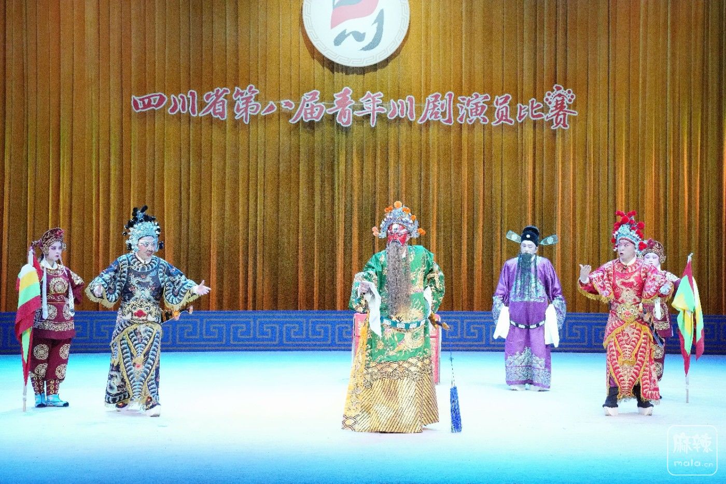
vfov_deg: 18.9
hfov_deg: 28.1
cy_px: 242
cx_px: 363
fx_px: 1452
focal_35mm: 72
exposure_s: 1/1250
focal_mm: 72
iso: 12800
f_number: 6.3
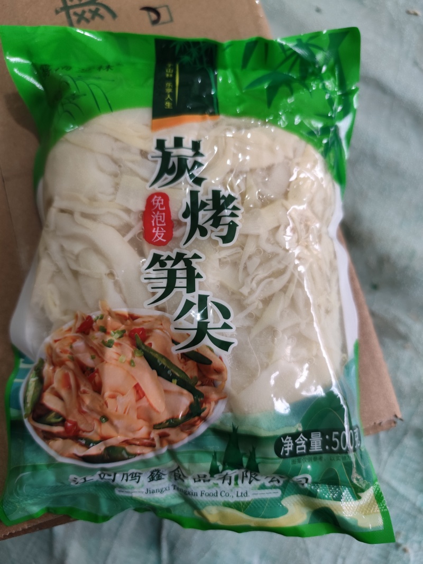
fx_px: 375
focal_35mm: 23
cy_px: 282
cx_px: 212
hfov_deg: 58.9
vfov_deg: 73.9
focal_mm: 6.14
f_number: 1.65
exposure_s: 1/100
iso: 1000
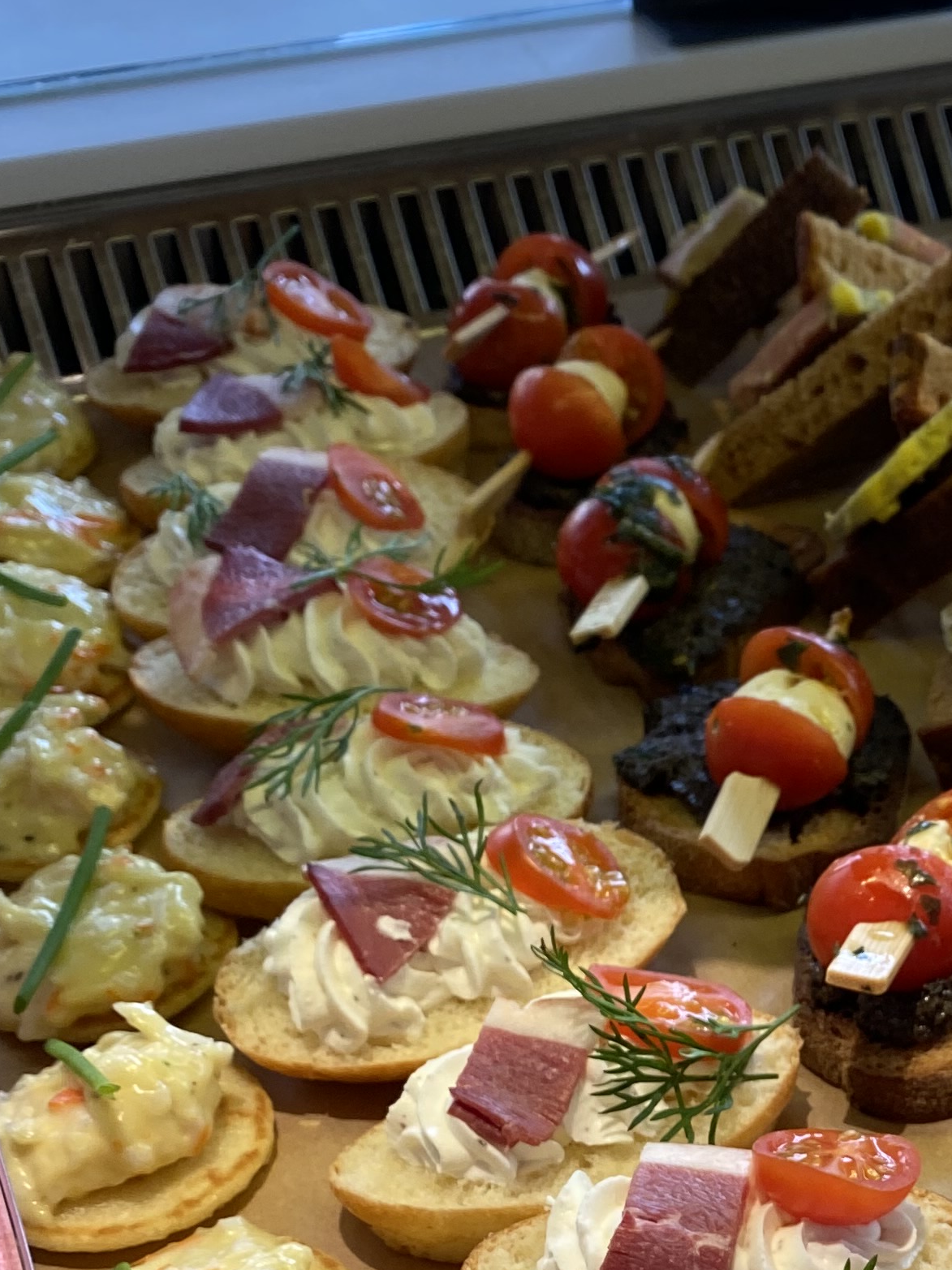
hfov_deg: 20.9
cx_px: 1030
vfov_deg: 27.8
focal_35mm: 67
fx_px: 2458
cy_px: 1177
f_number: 1.8
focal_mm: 4.25
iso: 125
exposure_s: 1/100
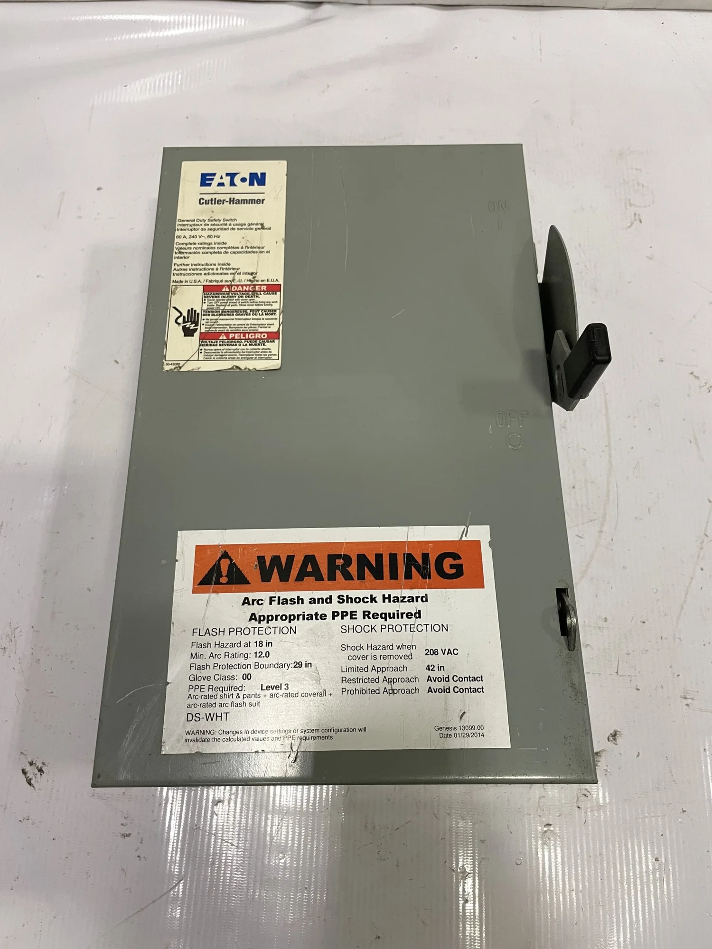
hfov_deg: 53.1
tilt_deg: -68.8
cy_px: 474
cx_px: 356
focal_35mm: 26
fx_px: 713
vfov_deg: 67.3
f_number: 1.6
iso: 100
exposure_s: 1/60
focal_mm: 4.2
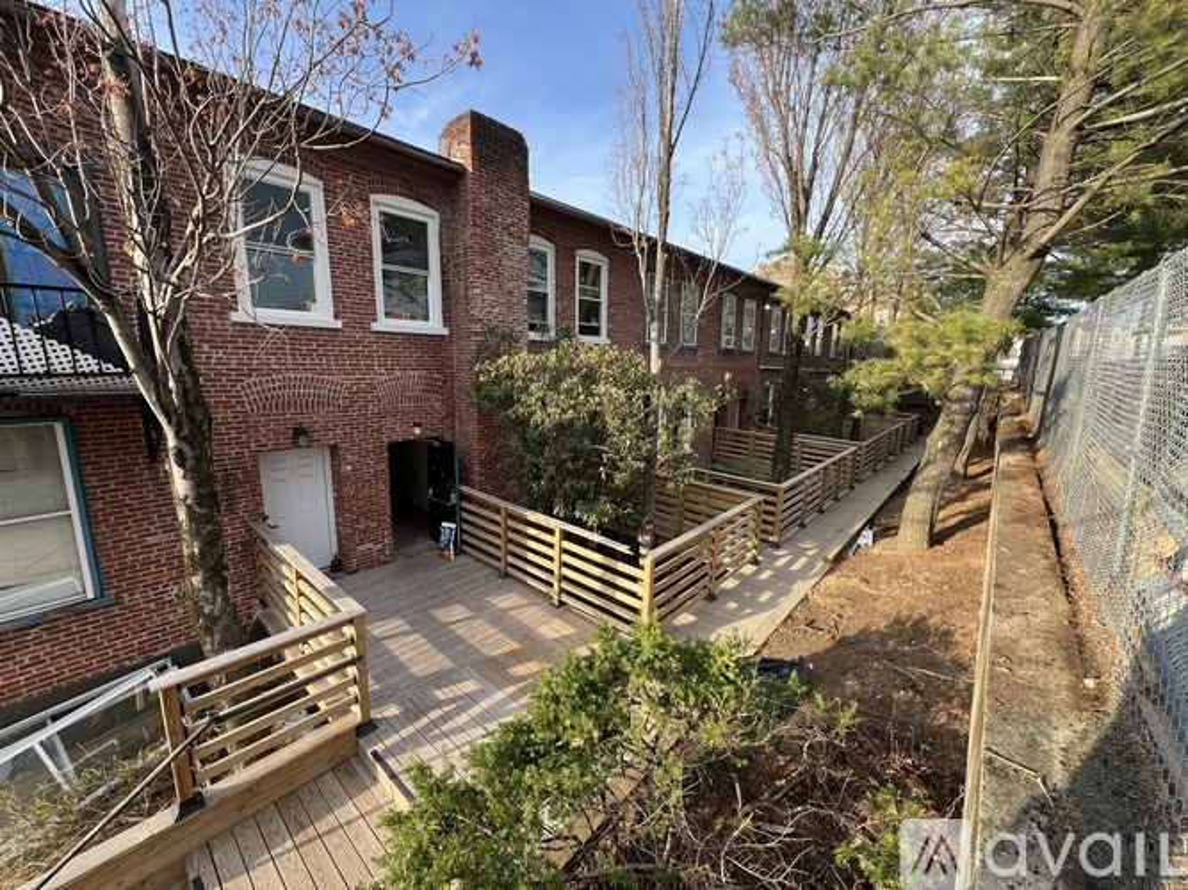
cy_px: 445
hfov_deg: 106.2
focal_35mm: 13
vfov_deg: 89.9
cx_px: 594
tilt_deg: -11.4
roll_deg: -1.3
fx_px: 446
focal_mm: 1.57
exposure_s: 1/175
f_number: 1.8
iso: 32
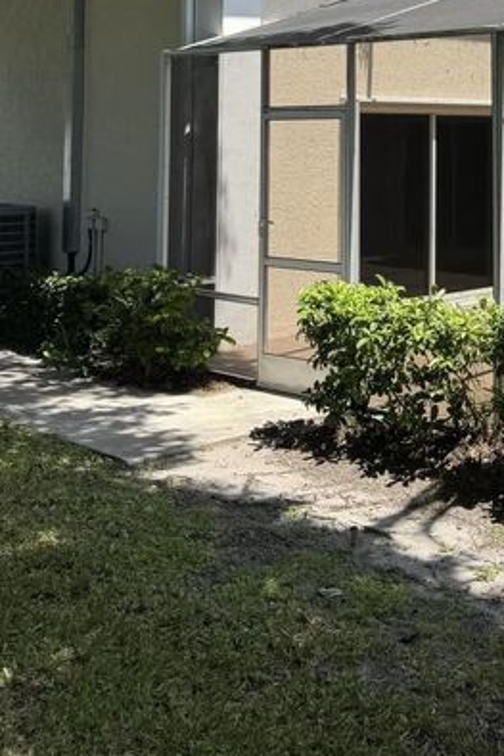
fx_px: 1133
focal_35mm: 54
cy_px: 89
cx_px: 460
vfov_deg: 34.9
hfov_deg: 24.3
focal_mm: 6.76
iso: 80
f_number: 1.78
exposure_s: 1/3096
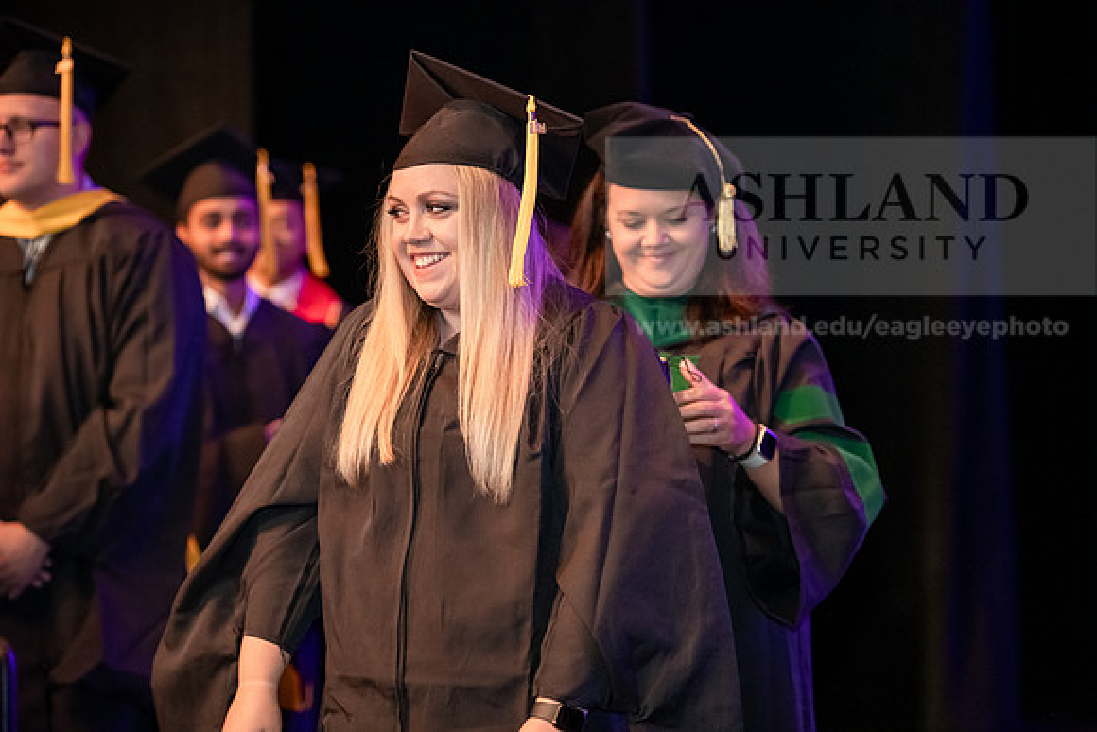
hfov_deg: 17.6
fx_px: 3535
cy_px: 366
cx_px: 548
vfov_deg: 11.8
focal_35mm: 116
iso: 3200
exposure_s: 1/200
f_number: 3.2
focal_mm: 116
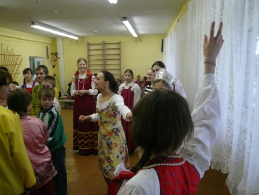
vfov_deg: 49.7
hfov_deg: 63.4
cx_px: 130
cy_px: 98
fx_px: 209
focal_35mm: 28
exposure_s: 1/50
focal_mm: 4.6
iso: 200
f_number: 2.8
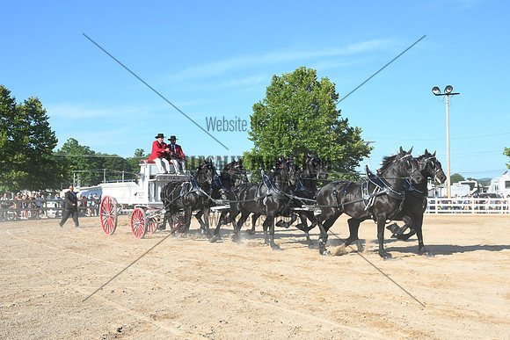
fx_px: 638
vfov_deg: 29.9
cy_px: 170
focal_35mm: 45
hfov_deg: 43.6
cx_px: 255
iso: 400
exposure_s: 1/1117
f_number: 6.3
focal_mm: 30.5
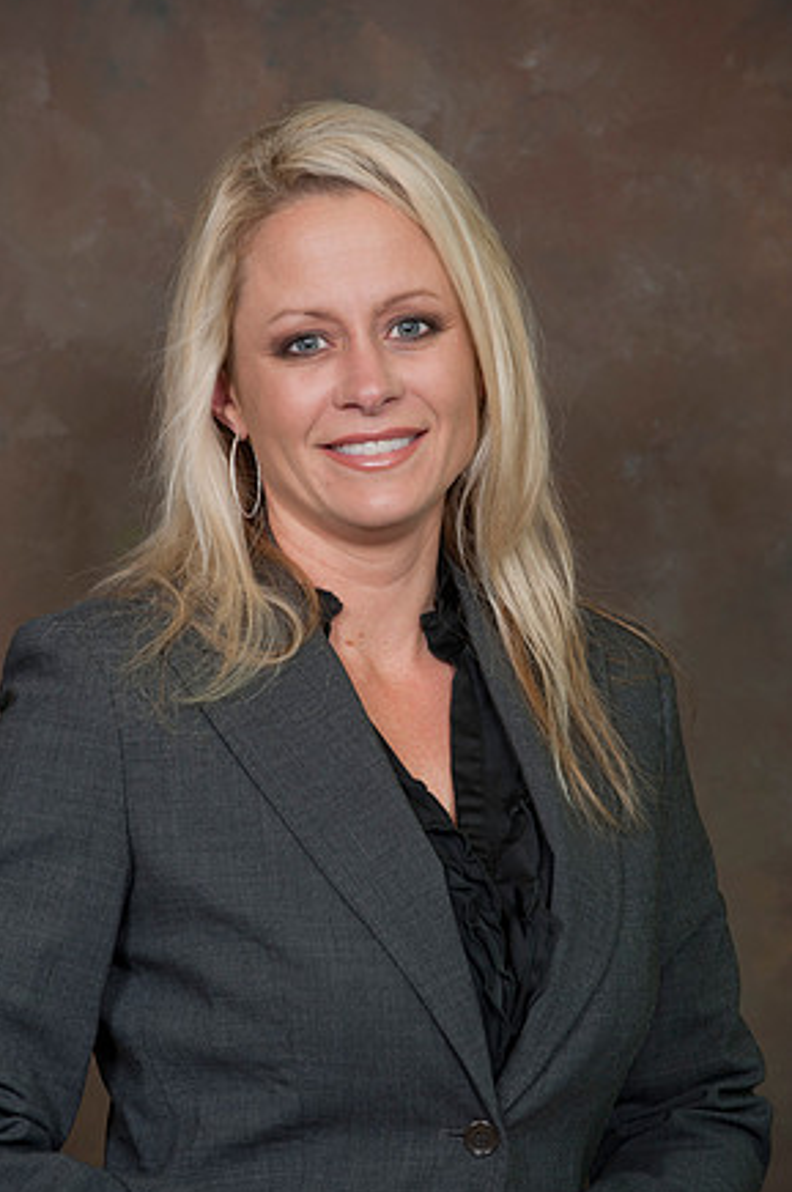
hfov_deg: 6.6
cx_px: 385
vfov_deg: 10.0
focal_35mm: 207
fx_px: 6847
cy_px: 595
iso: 320
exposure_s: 1/125
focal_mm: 200
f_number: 5.6
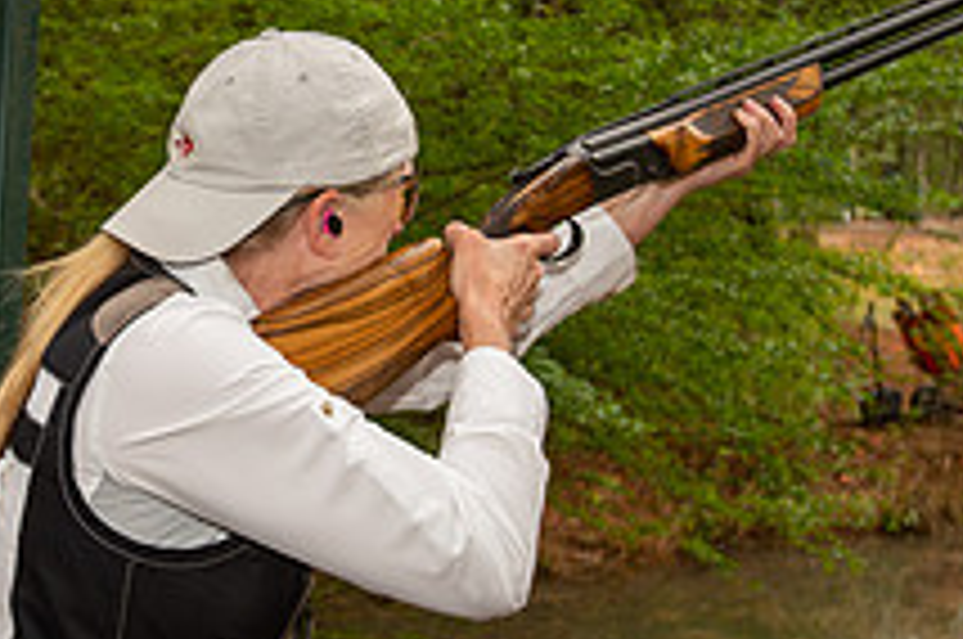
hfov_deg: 26.1
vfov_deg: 17.9
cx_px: 176
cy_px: 248
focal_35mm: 76
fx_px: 2030
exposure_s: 1/125
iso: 125
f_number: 5
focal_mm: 28
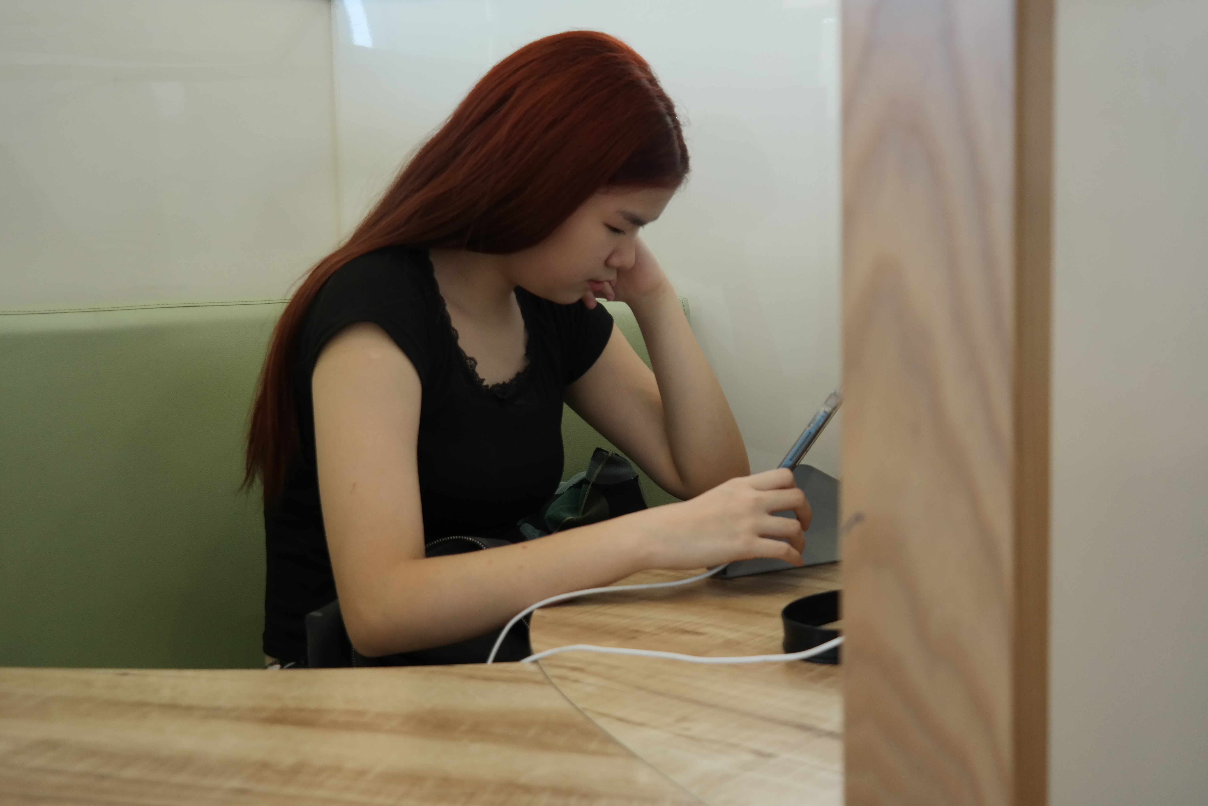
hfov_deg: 44.5
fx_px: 1476
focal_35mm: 44
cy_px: 403
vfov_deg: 30.5
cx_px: 604
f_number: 4
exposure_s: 1/50
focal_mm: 29
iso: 400
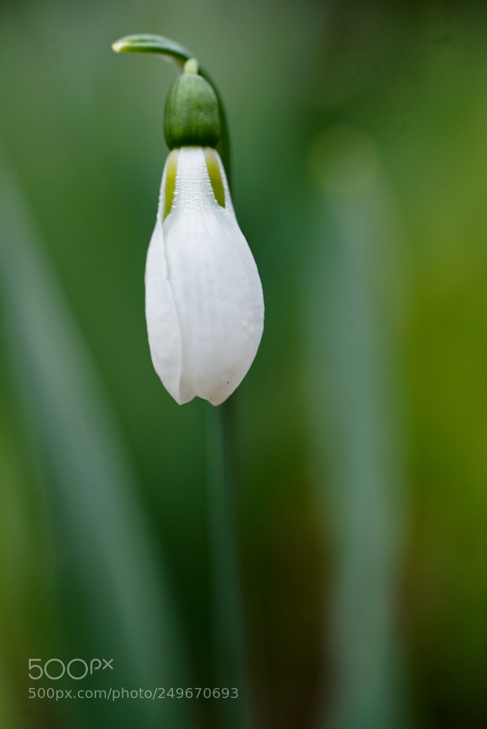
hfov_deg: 15.2
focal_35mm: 90
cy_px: 364
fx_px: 1823
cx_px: 244
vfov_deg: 22.6
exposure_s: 1/40
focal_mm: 90
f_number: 4.5
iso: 160
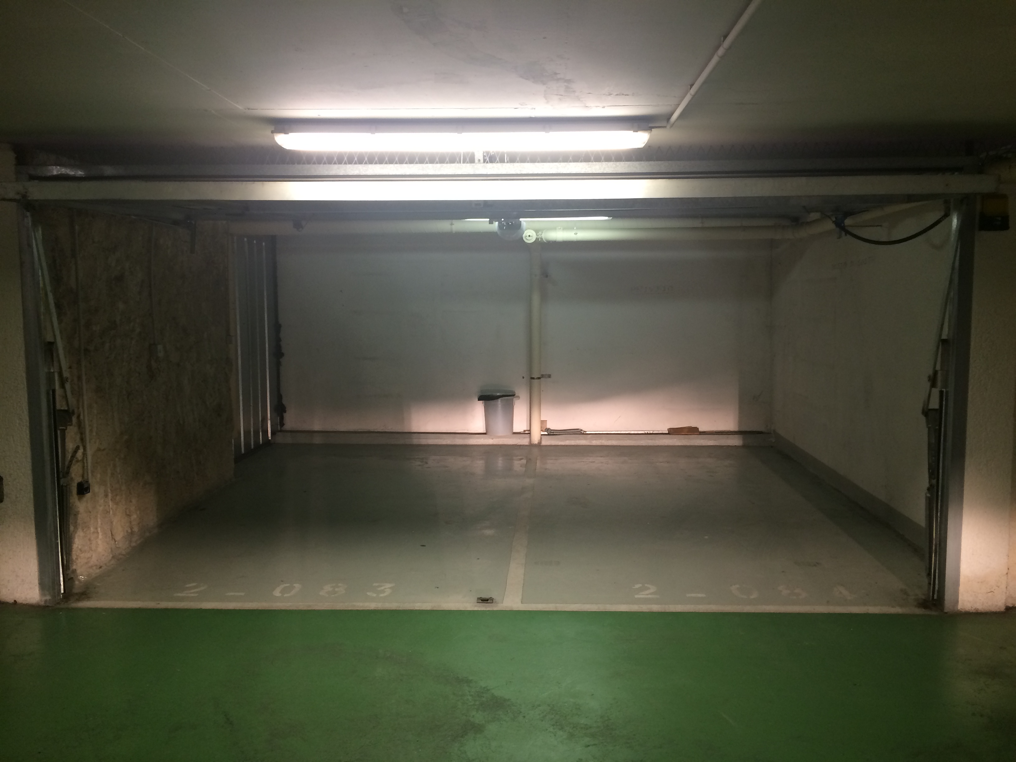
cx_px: 508
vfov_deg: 48.2
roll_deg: +0.9
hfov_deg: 61.7
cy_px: 381
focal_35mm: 29
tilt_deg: -7.0
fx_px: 851
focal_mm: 4.15
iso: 100
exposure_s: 1/33
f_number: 2.2
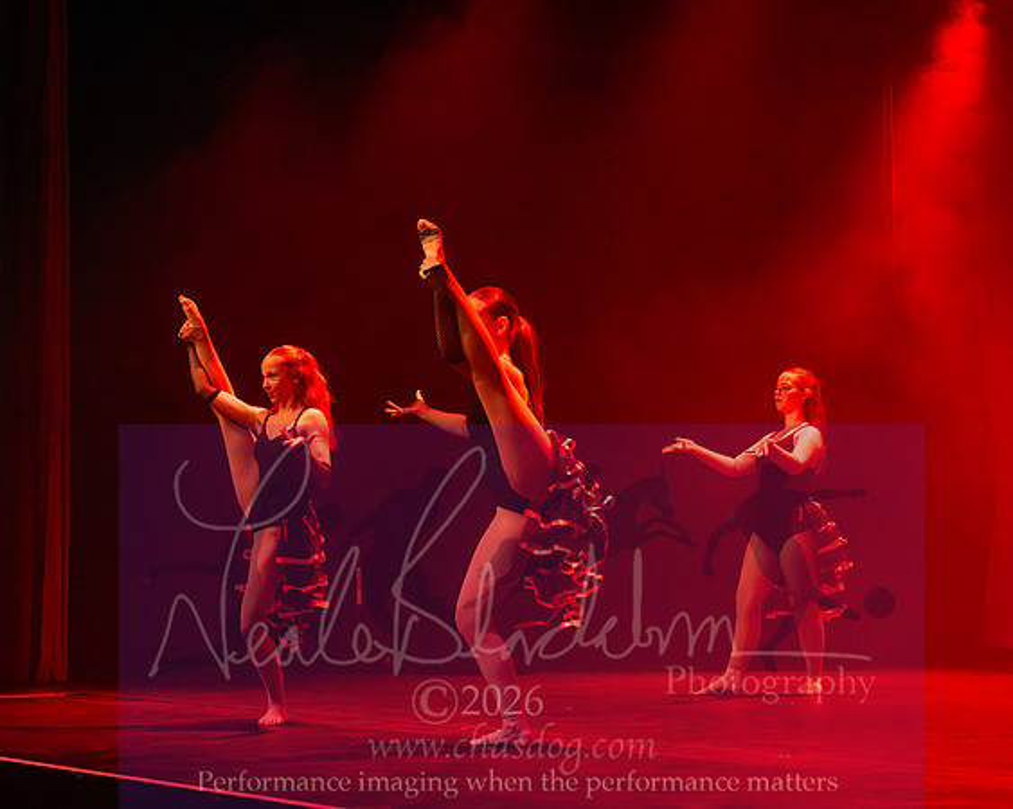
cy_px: 334
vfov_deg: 19.5
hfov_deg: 24.2
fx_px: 2355
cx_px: 619
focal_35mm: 79
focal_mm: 50
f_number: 5
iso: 4000
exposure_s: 1/200
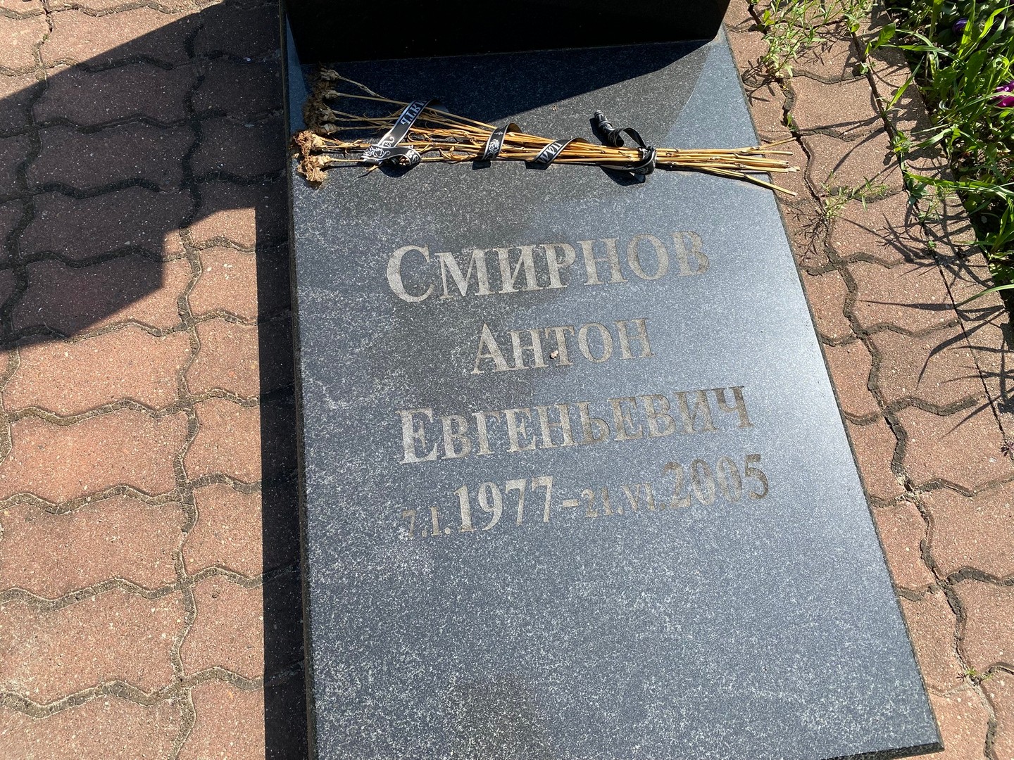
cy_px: 380
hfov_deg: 67.3
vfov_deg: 53.1
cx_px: 507
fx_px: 762
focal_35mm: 26
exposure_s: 1/1629
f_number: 1.8
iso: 32
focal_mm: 4.25
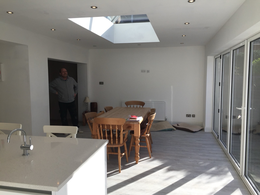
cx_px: 130
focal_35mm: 29
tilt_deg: -4.0
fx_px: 218
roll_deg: +0.9
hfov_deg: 61.7
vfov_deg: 48.2
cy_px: 98
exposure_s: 1/775
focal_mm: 4.15
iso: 32
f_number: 2.2
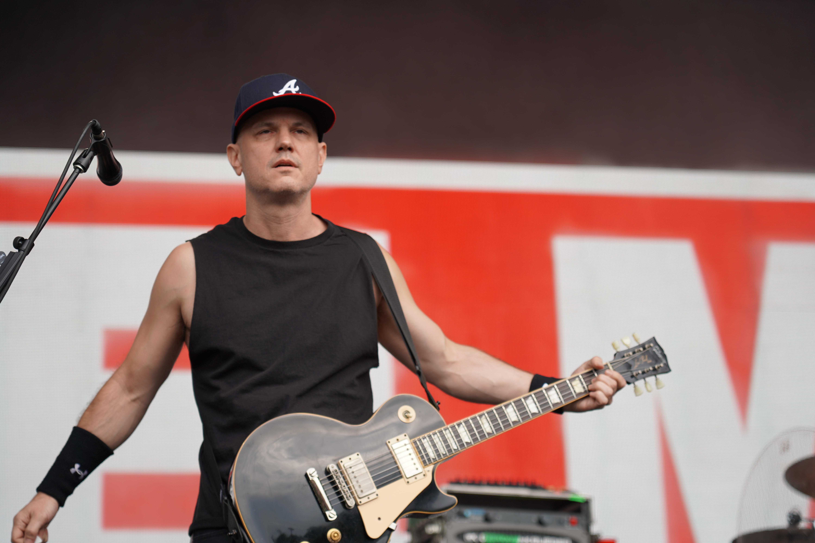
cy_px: 272
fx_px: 2377
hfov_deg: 19.5
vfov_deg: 13.0
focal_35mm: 105
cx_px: 408
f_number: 4
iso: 100
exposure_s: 1/200
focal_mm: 105
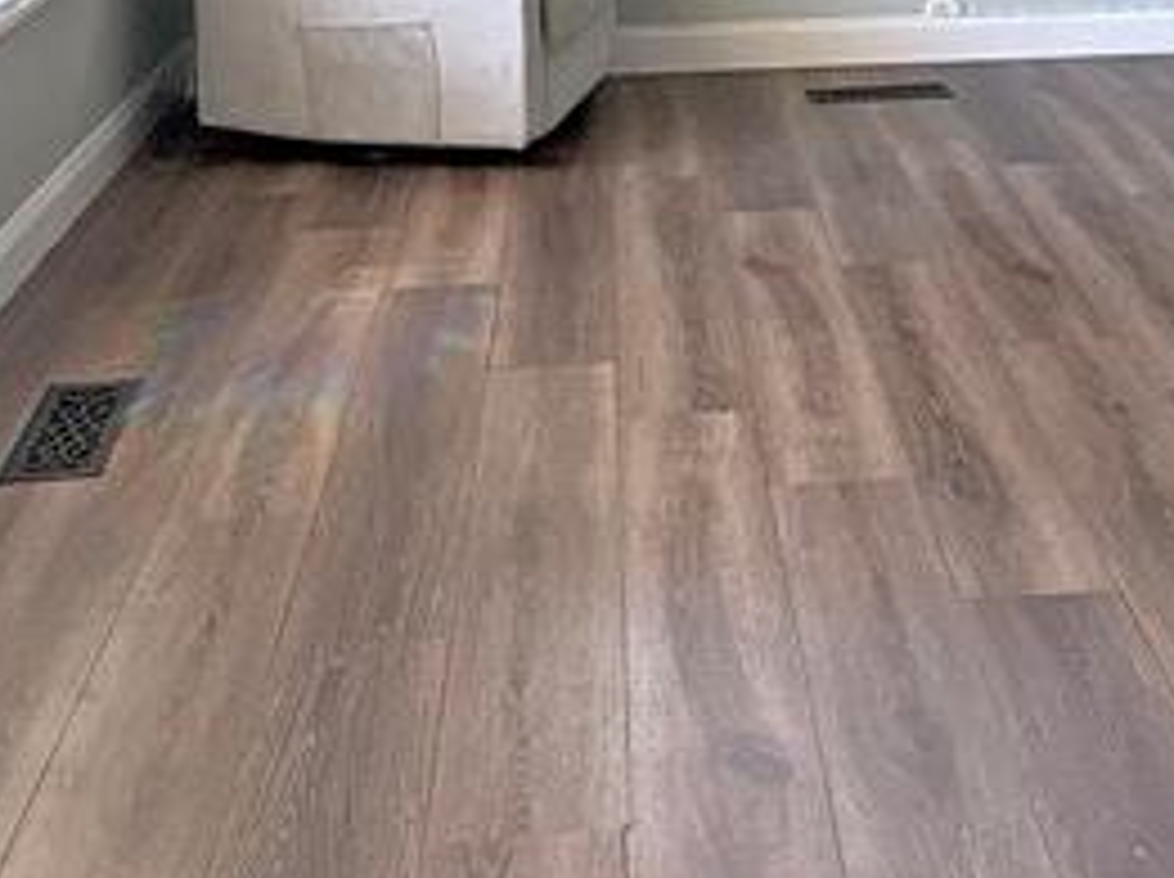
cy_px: 140
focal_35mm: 55
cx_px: 877
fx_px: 1863
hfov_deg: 34.3
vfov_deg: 25.9
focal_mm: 2.22
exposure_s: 1/99
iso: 160
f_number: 2.2
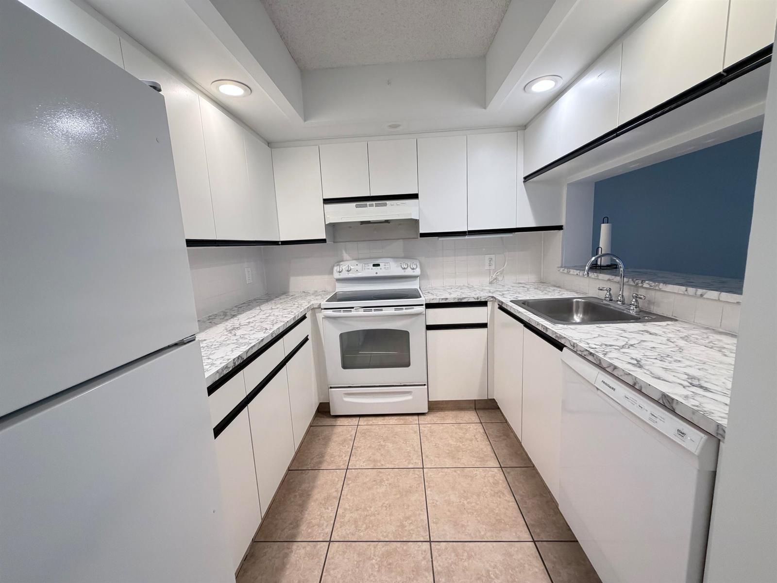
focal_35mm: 14
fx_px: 314
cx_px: 388
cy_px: 292
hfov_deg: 102.1
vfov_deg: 85.7
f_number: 2.2
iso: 320
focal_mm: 2.22
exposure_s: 1/92
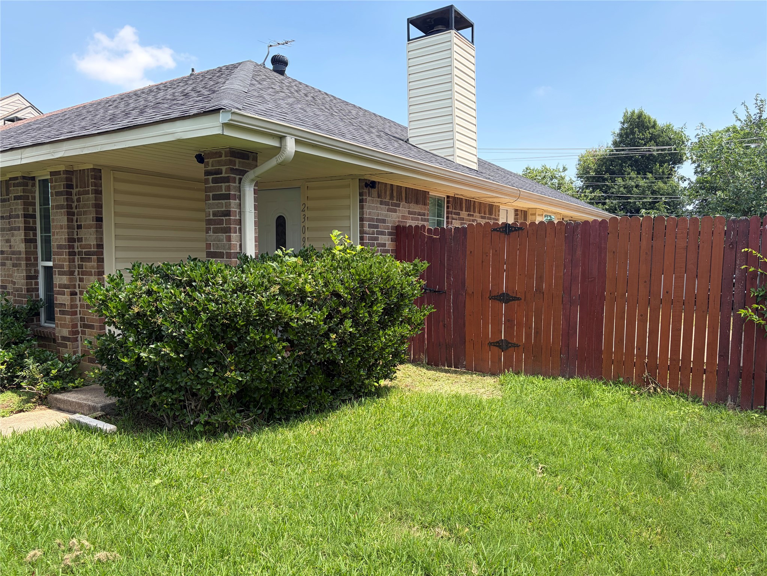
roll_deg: -0.3
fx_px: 576
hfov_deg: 67.3
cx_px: 384
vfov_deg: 53.1
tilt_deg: -3.0
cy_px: 288
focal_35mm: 26
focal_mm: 5.96
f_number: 1.6
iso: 64
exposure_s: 1/1239
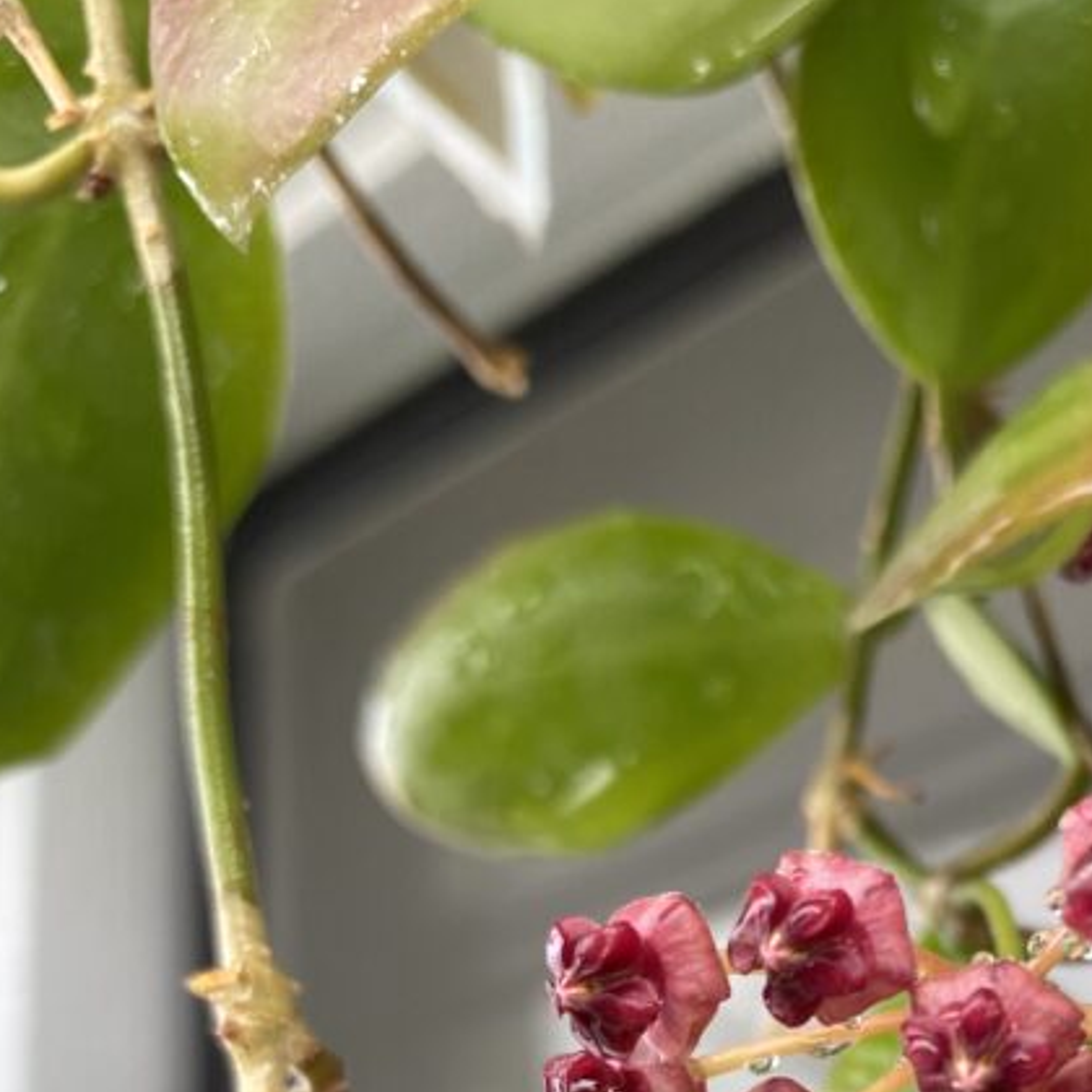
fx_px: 1999
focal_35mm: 56
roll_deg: +7.5
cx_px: 980
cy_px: 1222
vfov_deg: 27.7
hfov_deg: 29.3
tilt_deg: +17.4
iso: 40
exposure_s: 1/122
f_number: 1.8
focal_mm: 4.25
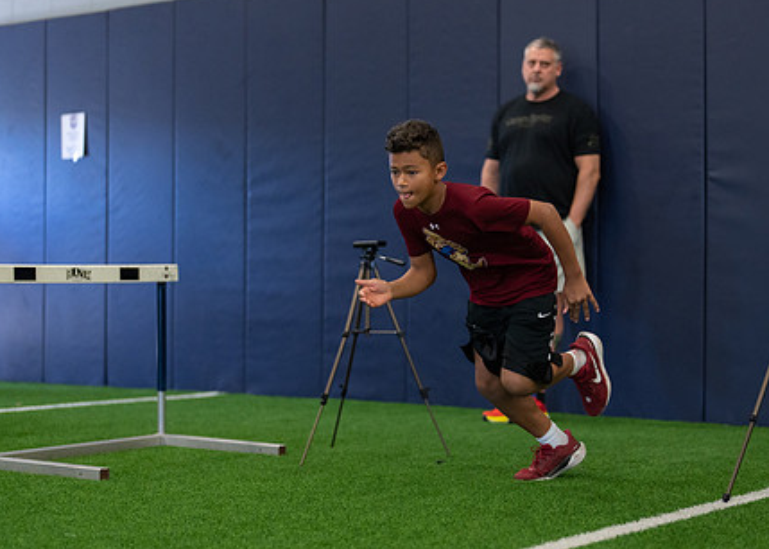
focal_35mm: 73
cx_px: 500
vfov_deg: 19.5
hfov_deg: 27.0
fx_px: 1594
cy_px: 274
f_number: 1.2
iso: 1250
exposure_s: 1/1000
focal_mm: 50
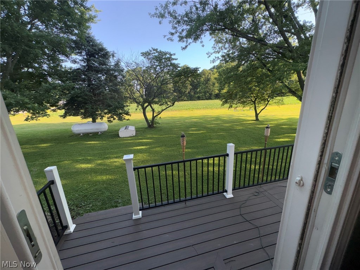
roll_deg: +3.0
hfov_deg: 102.1
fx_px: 146
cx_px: 180
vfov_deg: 85.7
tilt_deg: -15.2
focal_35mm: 14
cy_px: 135
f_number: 2.2
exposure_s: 1/283
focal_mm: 2.22
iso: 32
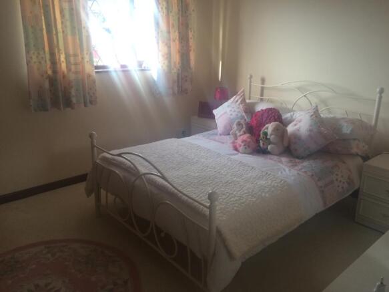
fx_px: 326
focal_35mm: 29
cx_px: 194
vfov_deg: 48.2
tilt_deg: -18.9
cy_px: 146
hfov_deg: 61.7
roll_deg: +0.9
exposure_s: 1/33
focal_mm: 4.15
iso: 50
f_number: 2.2
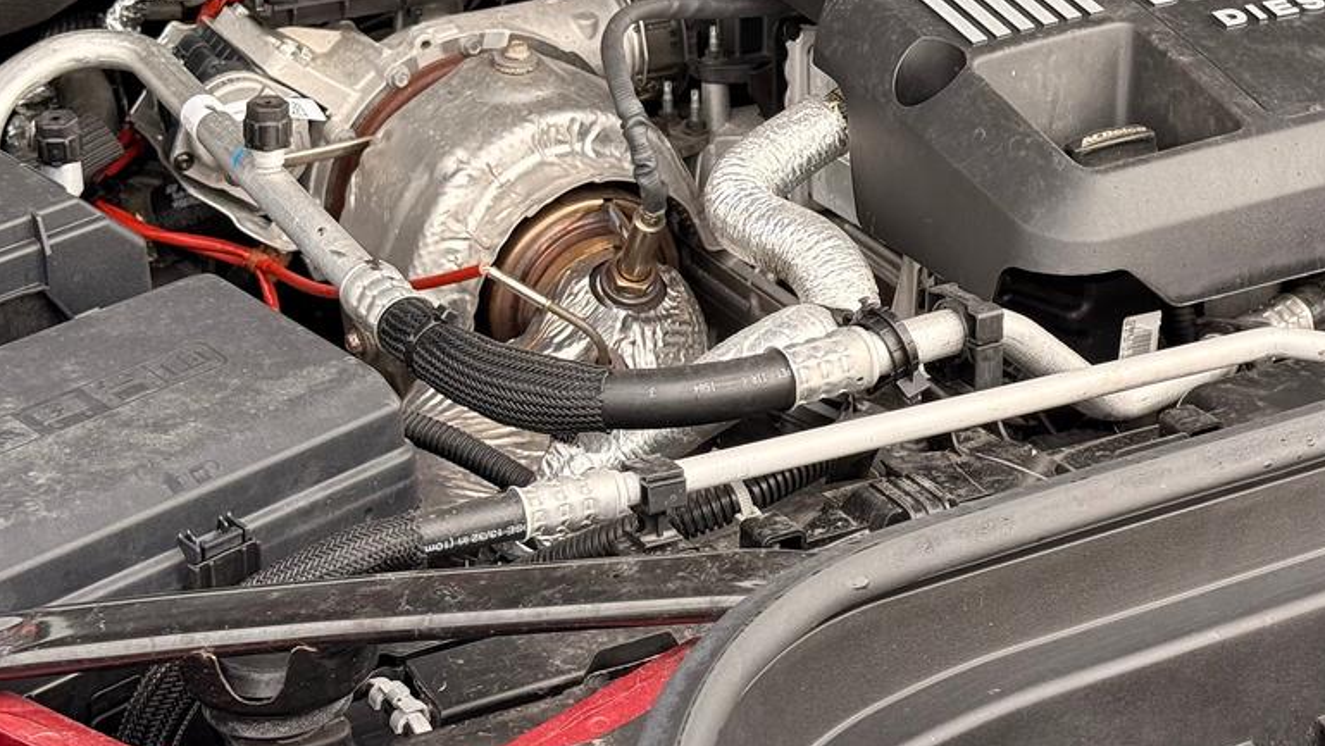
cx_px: 905
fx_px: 3057
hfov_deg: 24.3
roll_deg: -1.8
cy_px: 47
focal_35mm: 87
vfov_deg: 13.8
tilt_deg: -21.7
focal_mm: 6.76
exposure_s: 1/405
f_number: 1.78
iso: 64
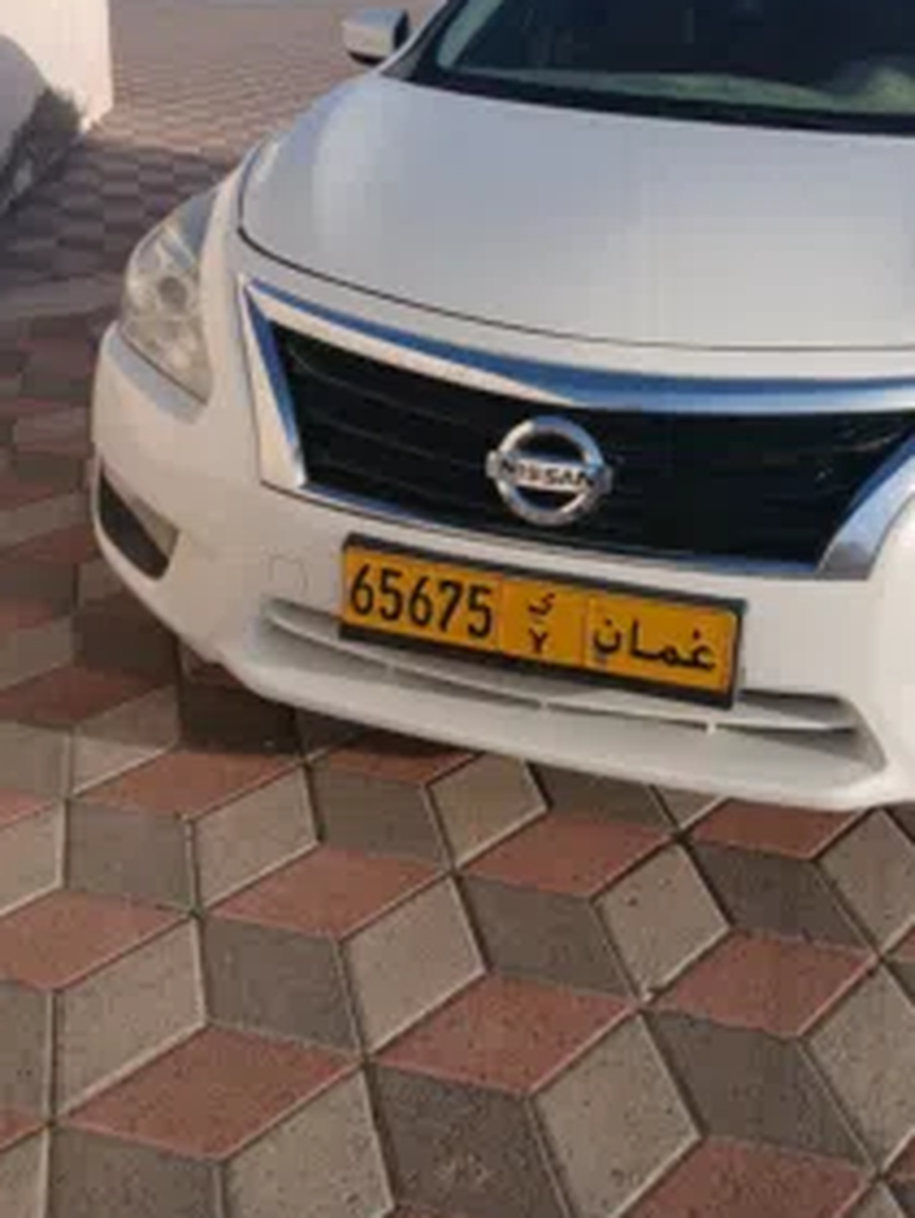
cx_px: 564
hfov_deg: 38.5
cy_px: 373
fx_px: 1303
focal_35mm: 37
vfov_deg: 49.0
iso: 20
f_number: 1.8
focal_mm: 3.98
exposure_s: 1/459
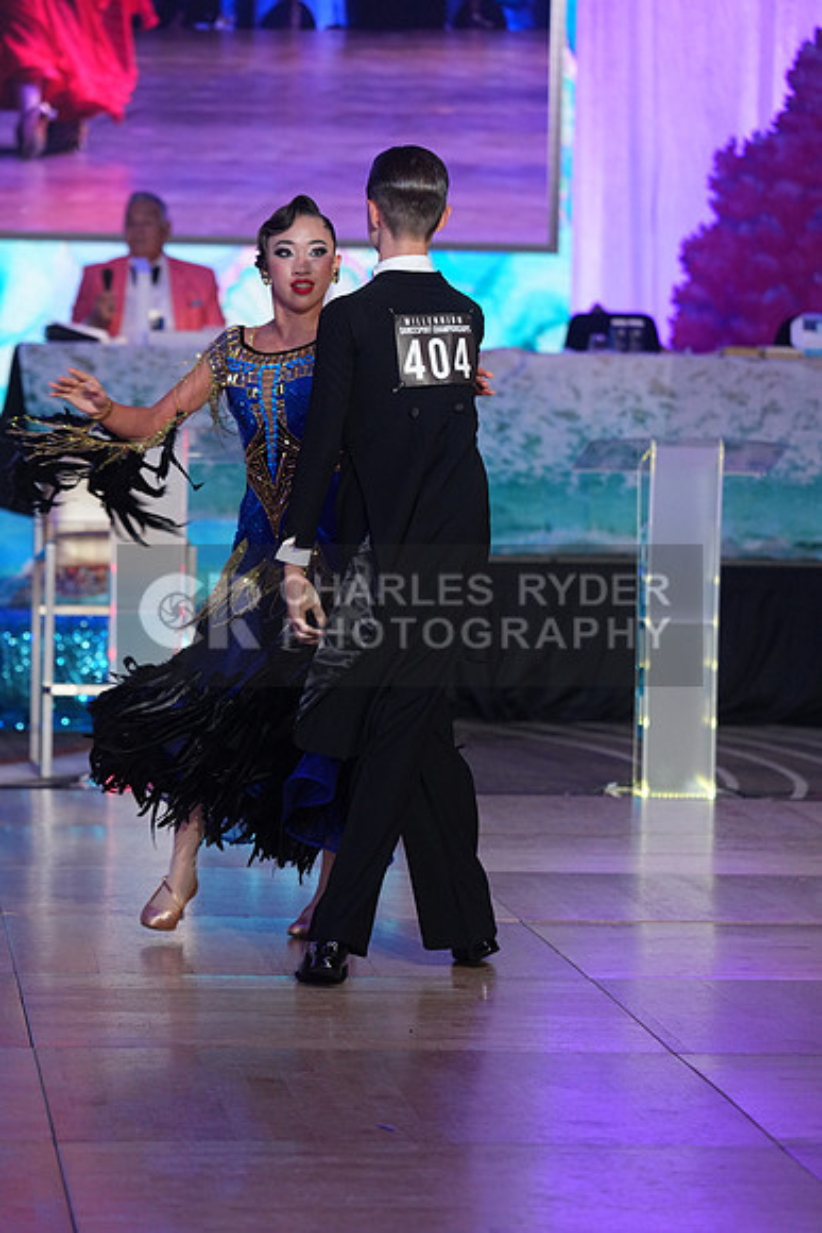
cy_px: 616
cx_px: 411
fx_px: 5168
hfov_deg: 9.1
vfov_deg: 13.6
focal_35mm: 151
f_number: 4
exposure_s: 1/400
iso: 2000
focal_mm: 151
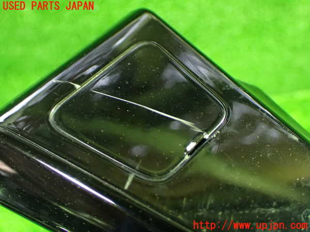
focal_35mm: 44
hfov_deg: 42.9
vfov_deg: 32.9
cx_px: 155
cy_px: 116
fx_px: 394
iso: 1600
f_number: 2.9
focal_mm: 7.84
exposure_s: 1/10
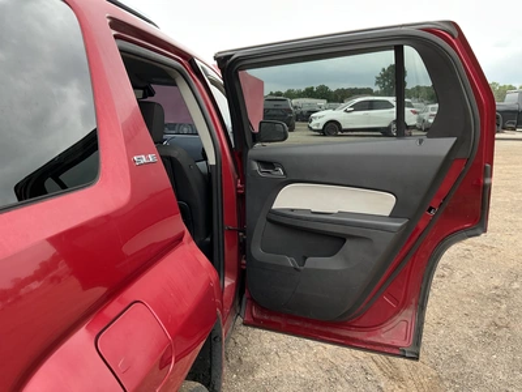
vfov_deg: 49.7
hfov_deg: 63.4
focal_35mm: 28
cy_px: 196
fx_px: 422
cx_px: 261
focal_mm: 3
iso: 16
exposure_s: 1/130
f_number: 1.8
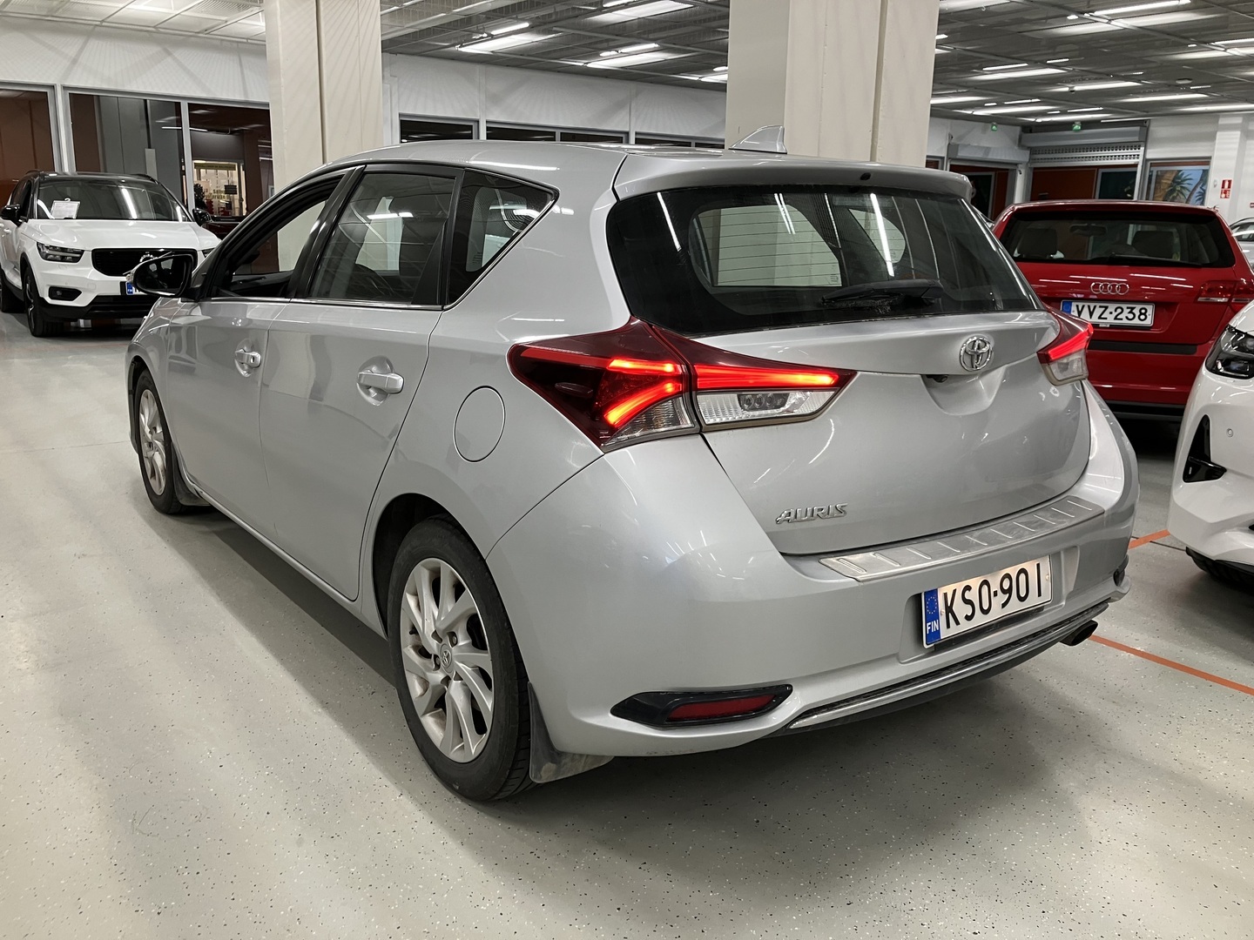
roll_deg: -1.9
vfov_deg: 49.7
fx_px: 1014
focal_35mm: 28
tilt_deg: -11.7
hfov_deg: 63.4
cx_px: 627
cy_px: 470
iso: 64
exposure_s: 1/50
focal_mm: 3.99
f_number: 1.8
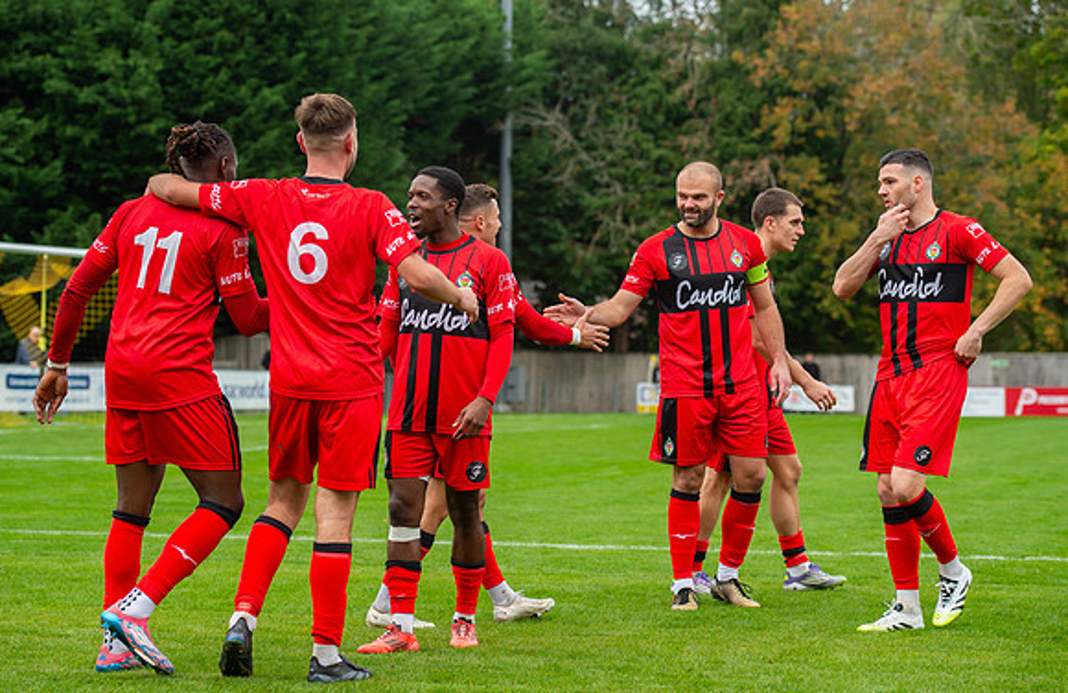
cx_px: 509
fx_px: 2882
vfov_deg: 13.7
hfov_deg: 21.0
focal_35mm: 98
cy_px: 327
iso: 800
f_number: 4
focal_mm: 82
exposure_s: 1/1000
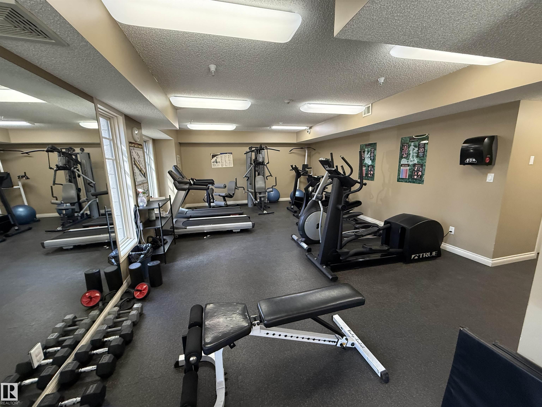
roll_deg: +0.7
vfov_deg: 85.7
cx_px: 271
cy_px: 204
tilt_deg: -10.5
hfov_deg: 102.1
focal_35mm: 14
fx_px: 219
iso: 500
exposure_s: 1/120
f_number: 2.2
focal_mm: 2.22
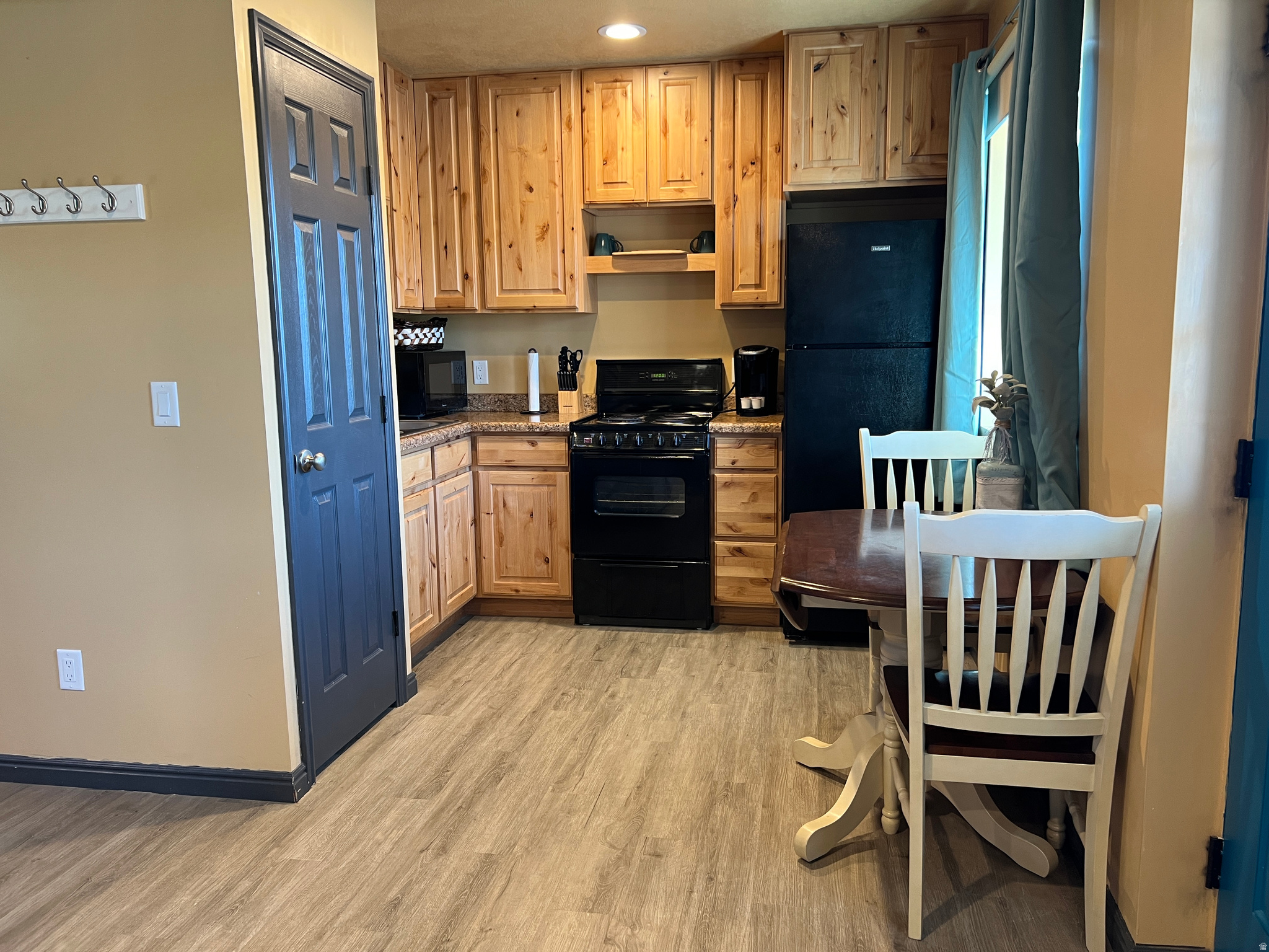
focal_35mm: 26
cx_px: 634
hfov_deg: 67.3
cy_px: 476
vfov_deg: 53.1
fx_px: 953
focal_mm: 5.7
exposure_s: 1/60
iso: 100
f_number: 1.5
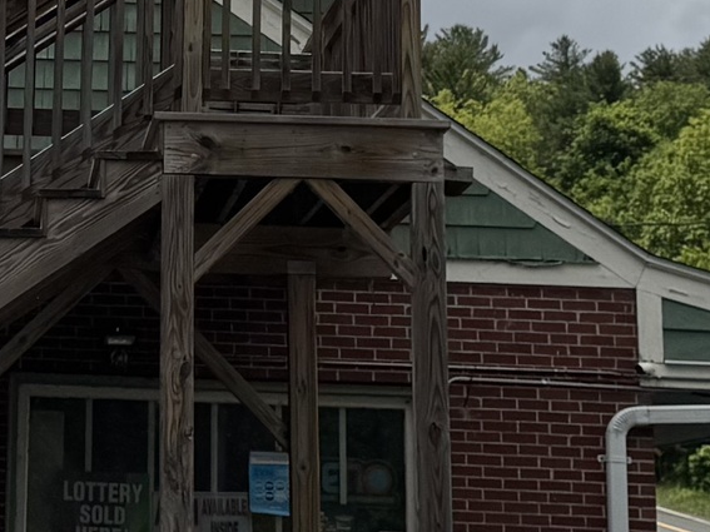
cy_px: -149
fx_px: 2666
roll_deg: -1.8
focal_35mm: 130
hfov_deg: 14.8
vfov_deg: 11.1
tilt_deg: +14.4
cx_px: -49
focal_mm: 6.76
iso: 80
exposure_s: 1/12346
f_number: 1.78
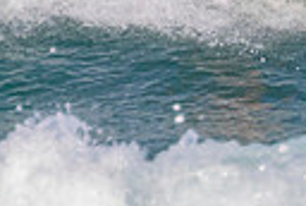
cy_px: -185
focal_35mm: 4949
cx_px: 512
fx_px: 42165
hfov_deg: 0.4
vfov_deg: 0.3
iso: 1600
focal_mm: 800
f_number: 11
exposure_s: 1/2000
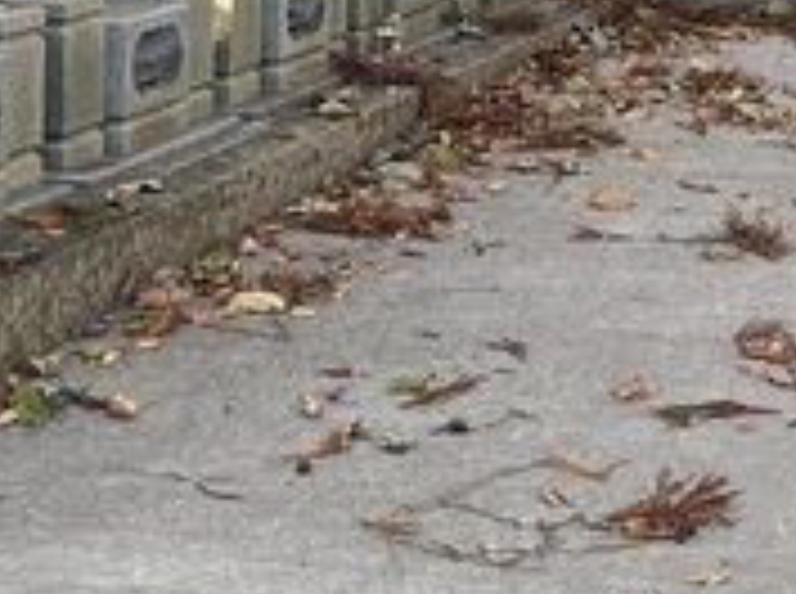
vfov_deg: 11.8
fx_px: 2754
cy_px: -277
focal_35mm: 120
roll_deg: -0.7
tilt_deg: -1.1
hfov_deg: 16.3
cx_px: 672
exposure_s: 1/121
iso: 100
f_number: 1.6
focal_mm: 5.96
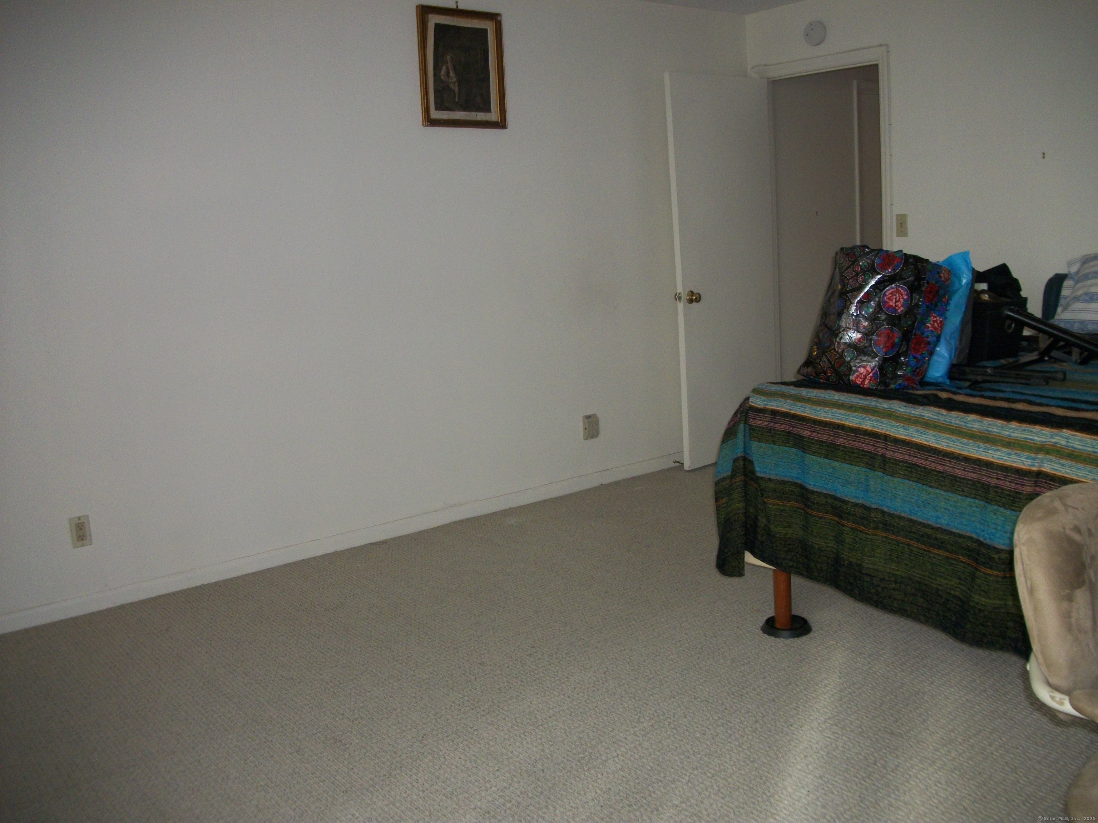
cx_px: 549
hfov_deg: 56.8
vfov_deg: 44.2
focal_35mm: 32
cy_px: 412
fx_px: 1015
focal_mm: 5.7
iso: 160
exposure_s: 1/60
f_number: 2.9
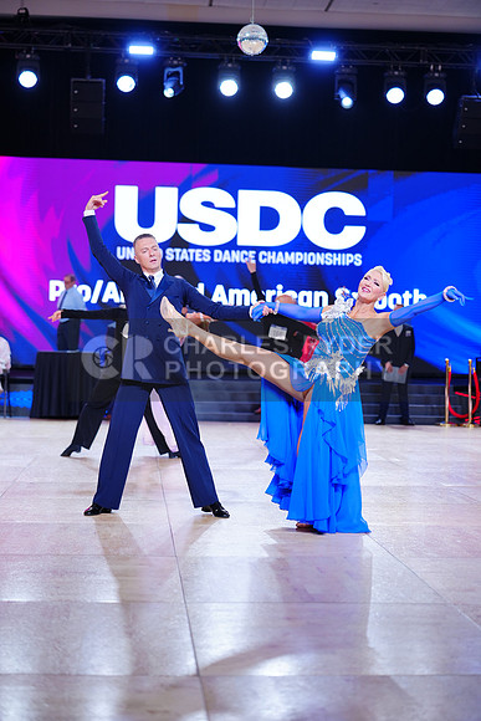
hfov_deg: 22.3
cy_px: 360
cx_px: 240
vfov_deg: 32.9
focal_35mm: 61
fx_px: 1222
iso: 320
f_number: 2
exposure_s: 1/400
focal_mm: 61
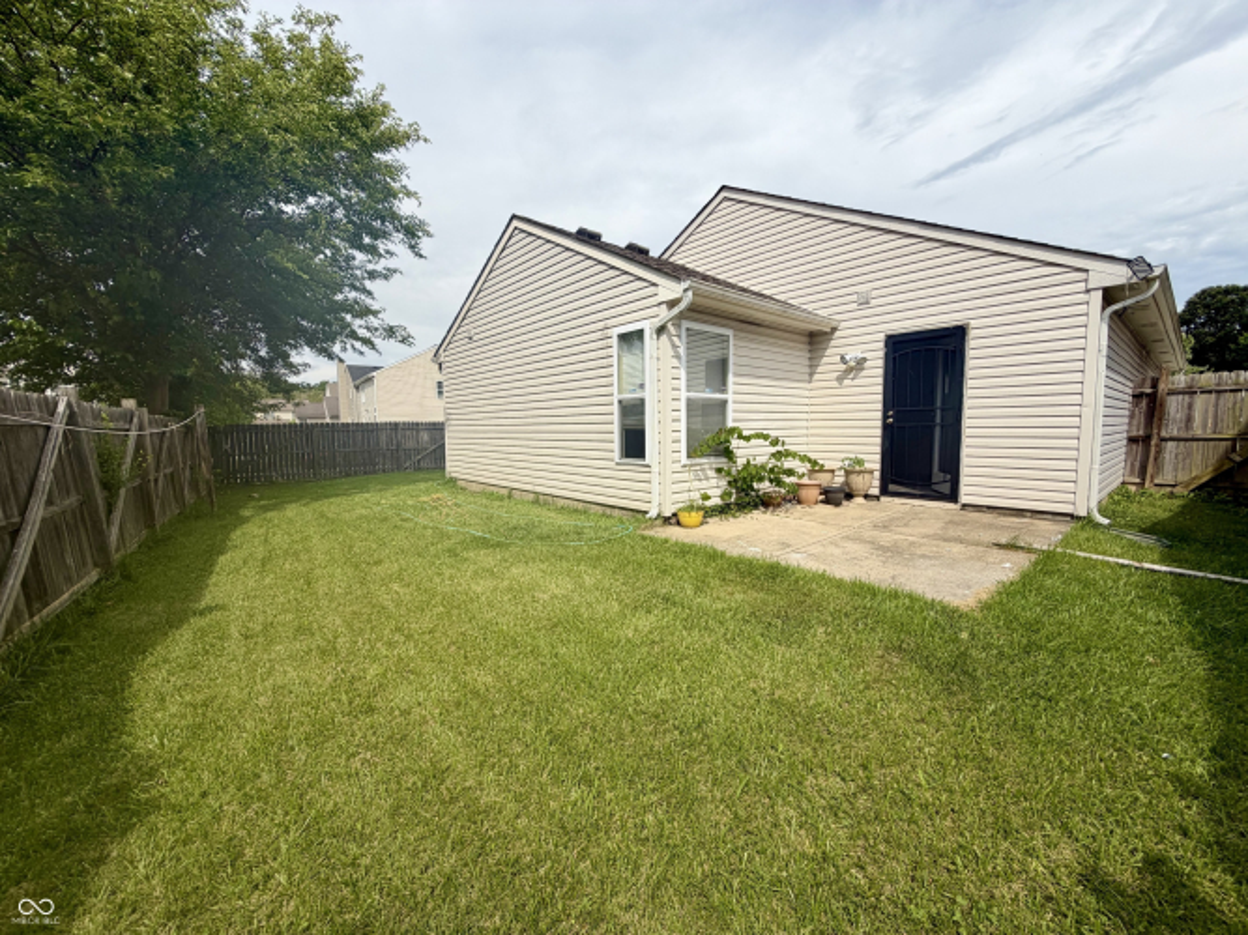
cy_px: 468
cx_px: 624
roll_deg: +1.3
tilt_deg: -5.1
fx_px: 505
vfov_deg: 85.7
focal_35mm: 14
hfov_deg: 102.1
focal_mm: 2.22
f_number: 2.2
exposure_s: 1/955
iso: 20
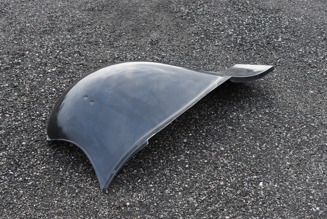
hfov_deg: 43.6
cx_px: 164
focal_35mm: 45
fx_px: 409
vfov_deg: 29.9
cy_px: 110
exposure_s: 1/250
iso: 1250
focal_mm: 30
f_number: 8
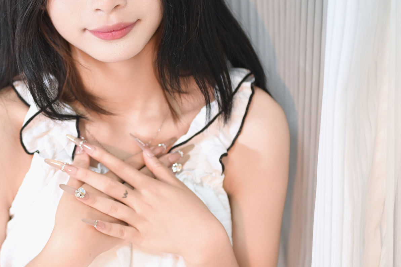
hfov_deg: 18.0
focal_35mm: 113
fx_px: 1258
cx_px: 88
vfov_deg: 12.1
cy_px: 111
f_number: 2
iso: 900
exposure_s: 1/100
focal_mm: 50
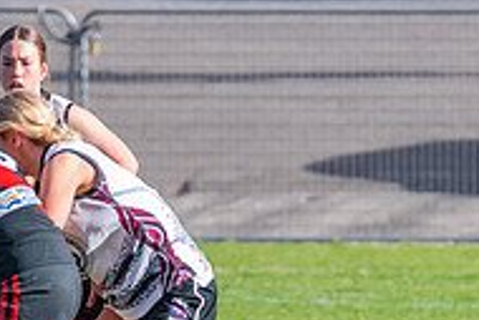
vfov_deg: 0.6
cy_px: 417
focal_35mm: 2141
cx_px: 175
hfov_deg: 1.0
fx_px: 28508
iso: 800
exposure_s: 1/1250
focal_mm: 420
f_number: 8
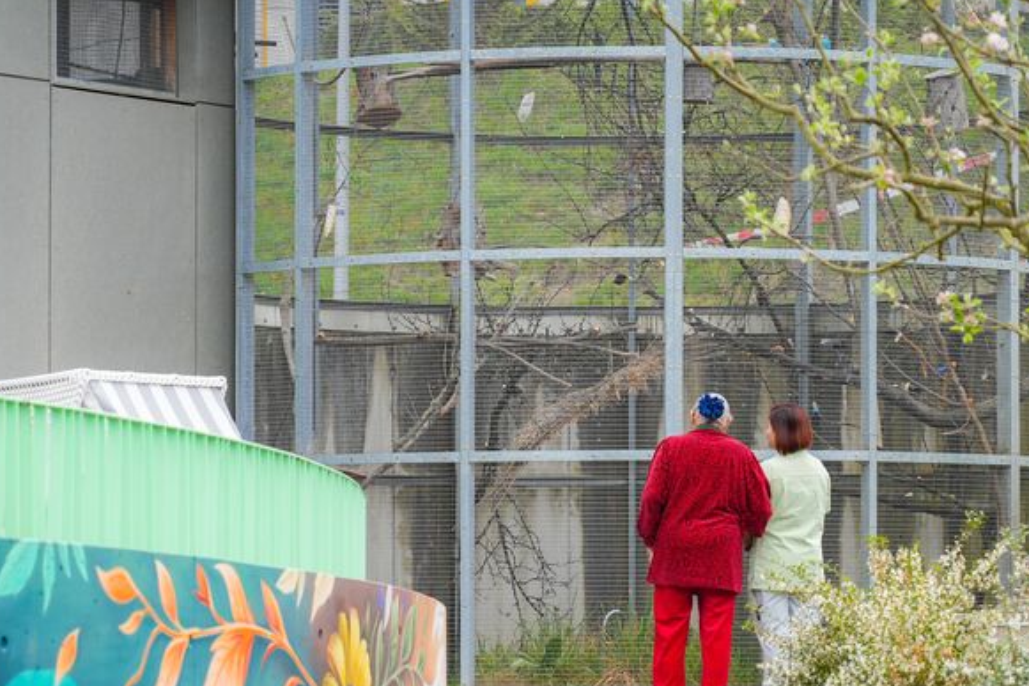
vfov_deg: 7.7
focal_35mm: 179
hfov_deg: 11.5
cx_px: 570
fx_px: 5115
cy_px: 482
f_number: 4
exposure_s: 1/400
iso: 160
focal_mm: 105
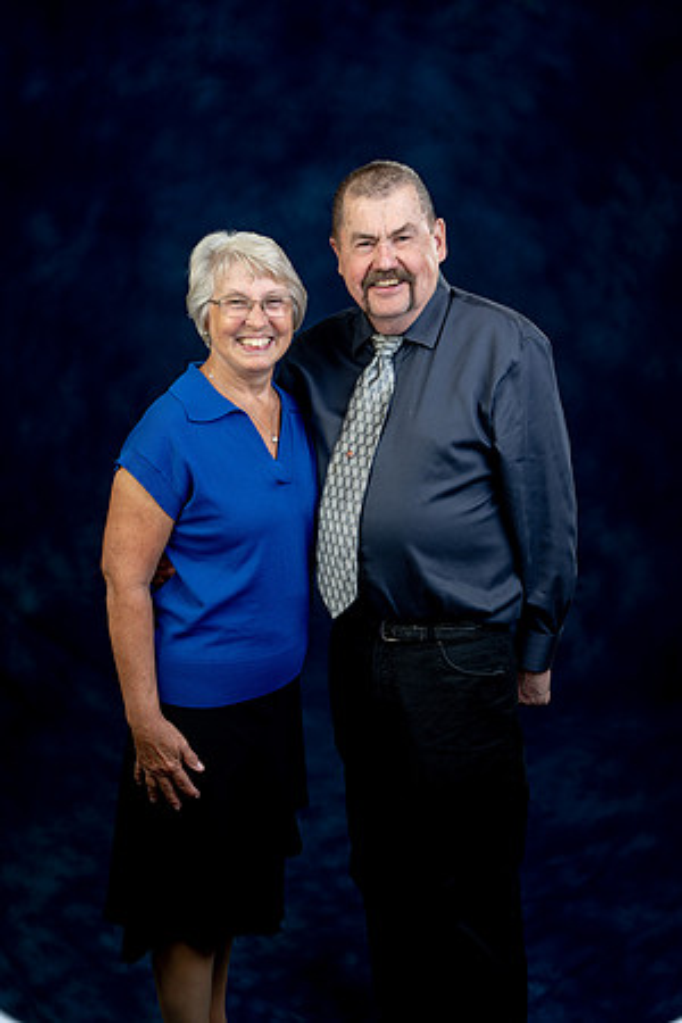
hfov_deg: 35.1
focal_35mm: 38
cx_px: 341
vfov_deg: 50.7
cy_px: 512
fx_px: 1080
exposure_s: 1/200
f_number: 4.5
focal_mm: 38
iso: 200
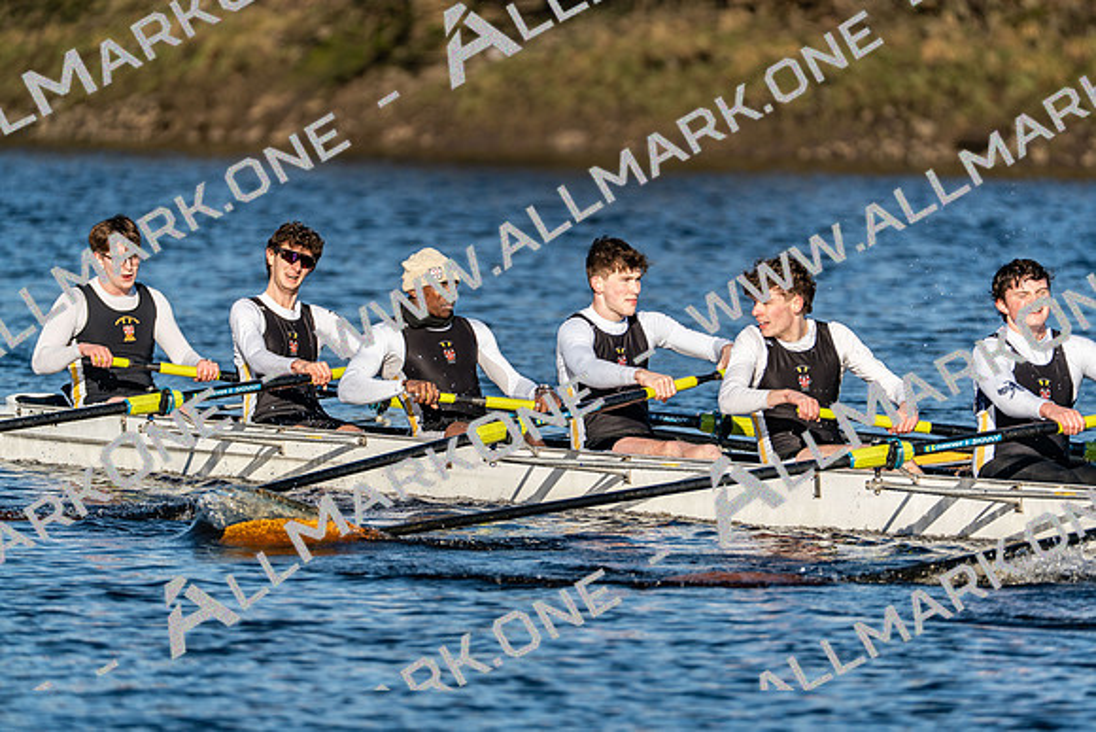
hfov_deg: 4.8
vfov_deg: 3.2
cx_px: 548
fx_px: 13185
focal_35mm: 433
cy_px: 366
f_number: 6.3
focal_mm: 433
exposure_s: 1/2000
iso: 320
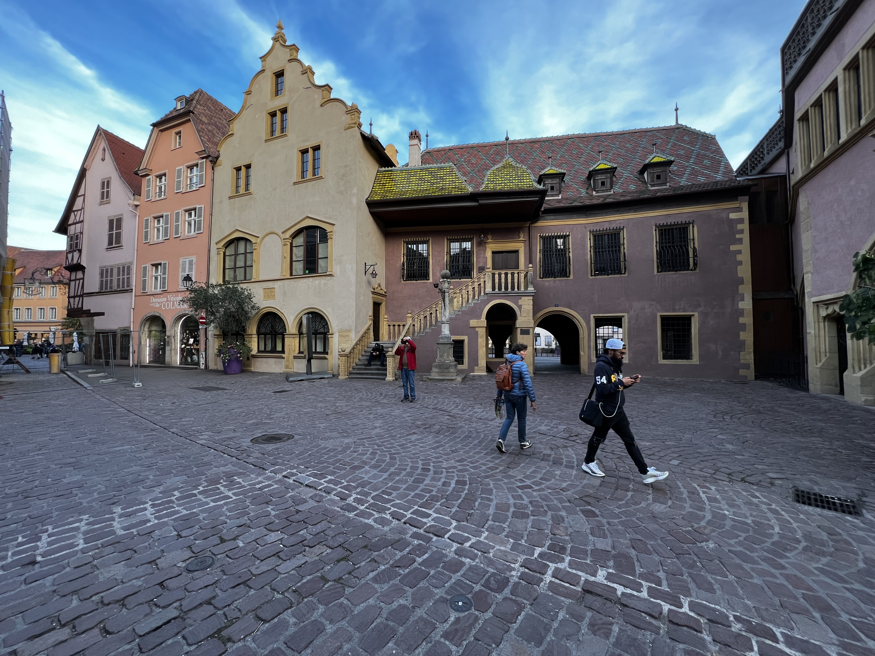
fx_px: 329
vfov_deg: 89.9
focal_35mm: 13
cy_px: 328
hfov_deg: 106.2
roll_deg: +0.3
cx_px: 438
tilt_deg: +1.7
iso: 100
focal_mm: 1.57
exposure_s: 1/99
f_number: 1.8
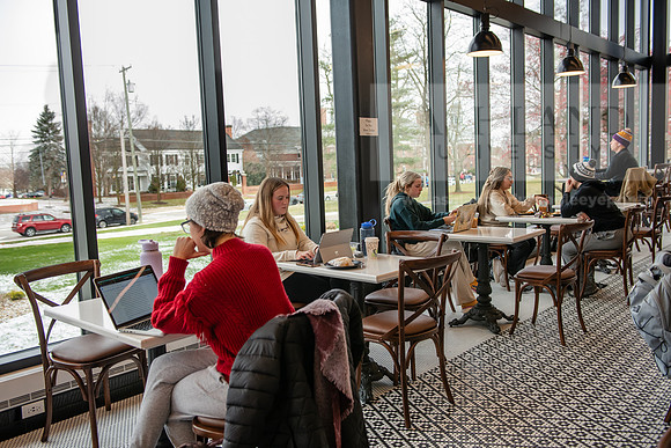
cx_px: 336
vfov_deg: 41.1
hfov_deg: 58.7
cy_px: 224
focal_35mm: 32
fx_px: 597
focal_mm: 32
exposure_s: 1/200
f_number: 3.5
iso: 500
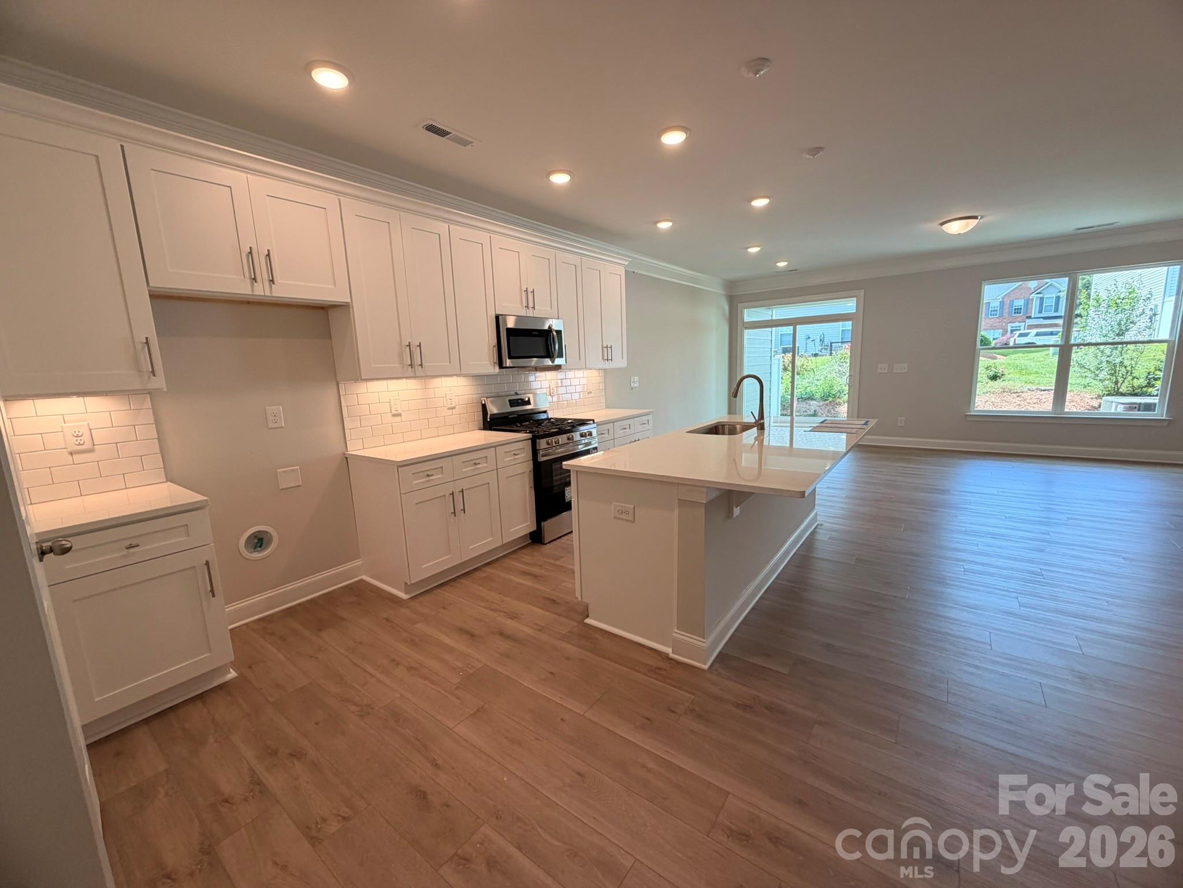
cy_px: 444
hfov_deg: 102.1
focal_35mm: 14
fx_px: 478
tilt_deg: -7.9
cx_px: 592
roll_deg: +3.8
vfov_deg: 85.7
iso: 100
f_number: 2.2
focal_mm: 2.22
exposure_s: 1/120
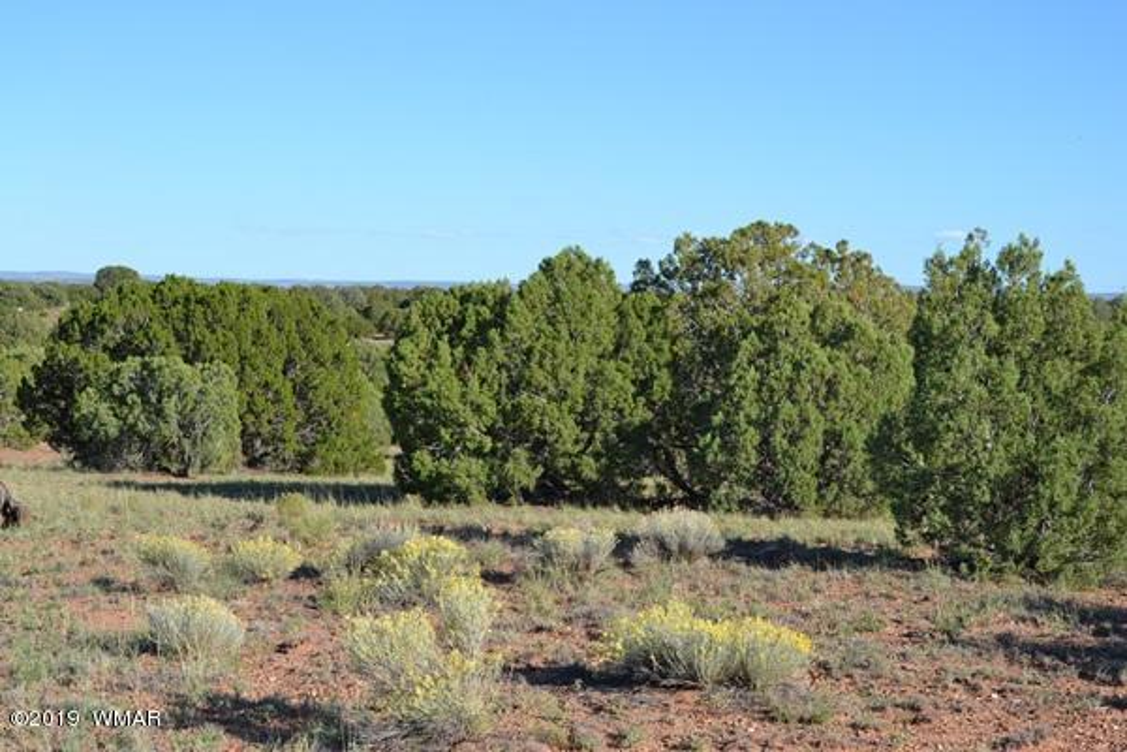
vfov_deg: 20.6
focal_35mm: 66
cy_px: 376
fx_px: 2066
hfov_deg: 30.5
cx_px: 564
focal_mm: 44
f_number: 8
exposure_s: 1/250
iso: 100
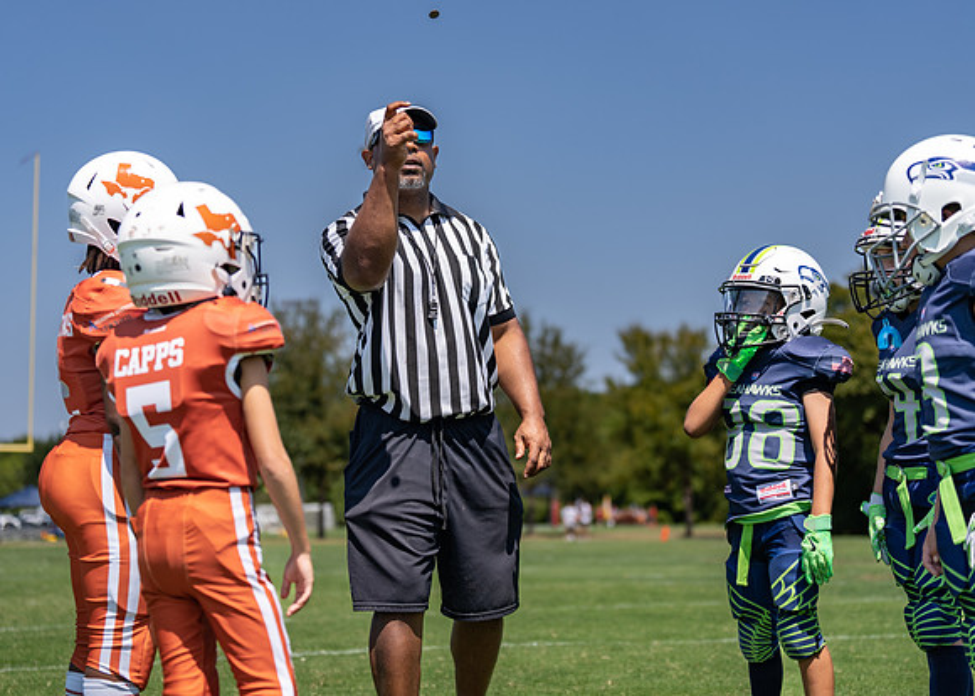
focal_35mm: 77
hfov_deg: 25.7
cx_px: 488
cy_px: 348
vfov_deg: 18.5
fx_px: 2137
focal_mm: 70
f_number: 2.8
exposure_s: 1/1600
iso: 100
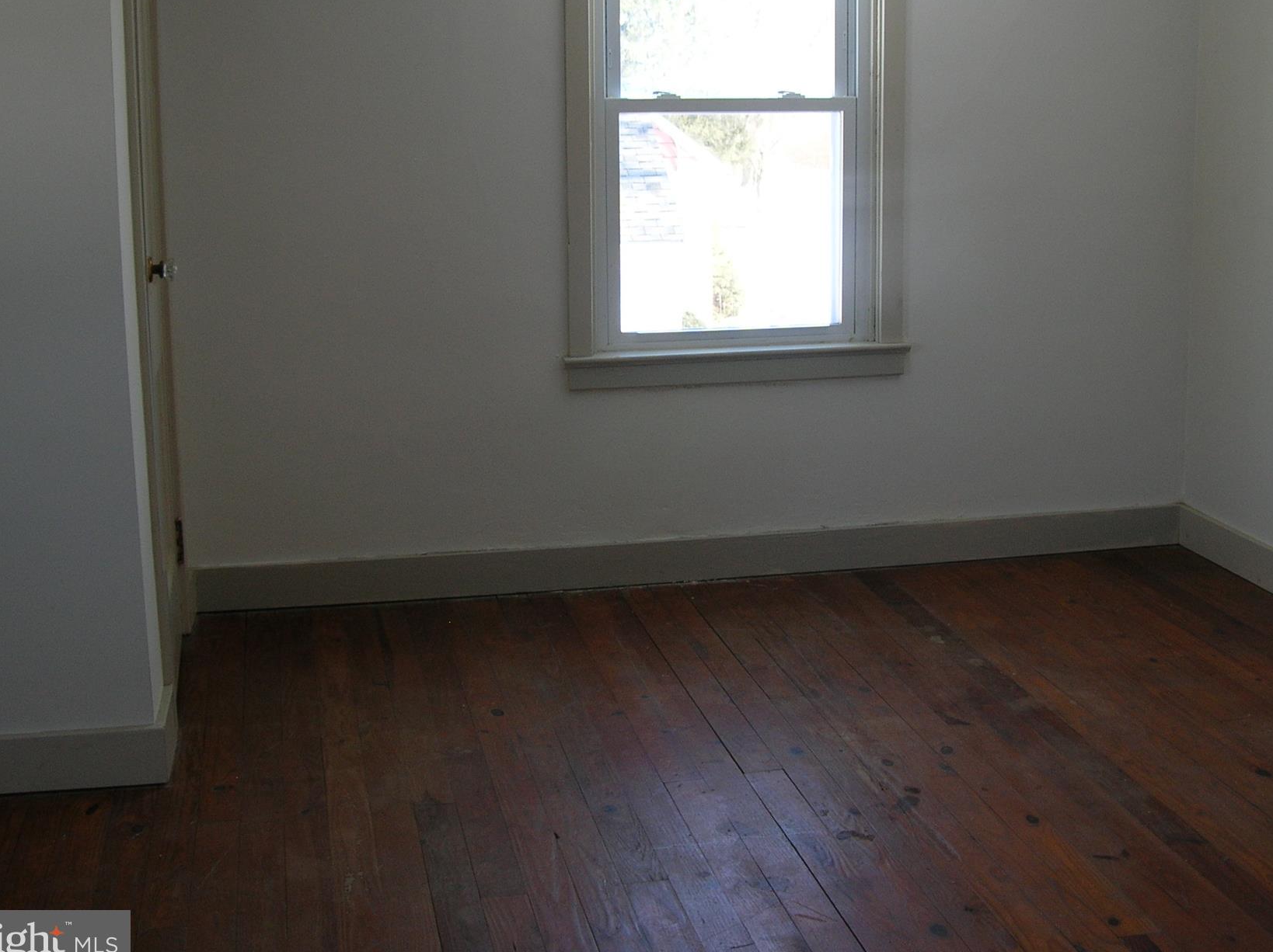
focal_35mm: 45
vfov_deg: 32.0
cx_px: 733
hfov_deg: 42.0
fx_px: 1654
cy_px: 379
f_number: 2.7
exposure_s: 1/33.6
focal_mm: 6
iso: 50
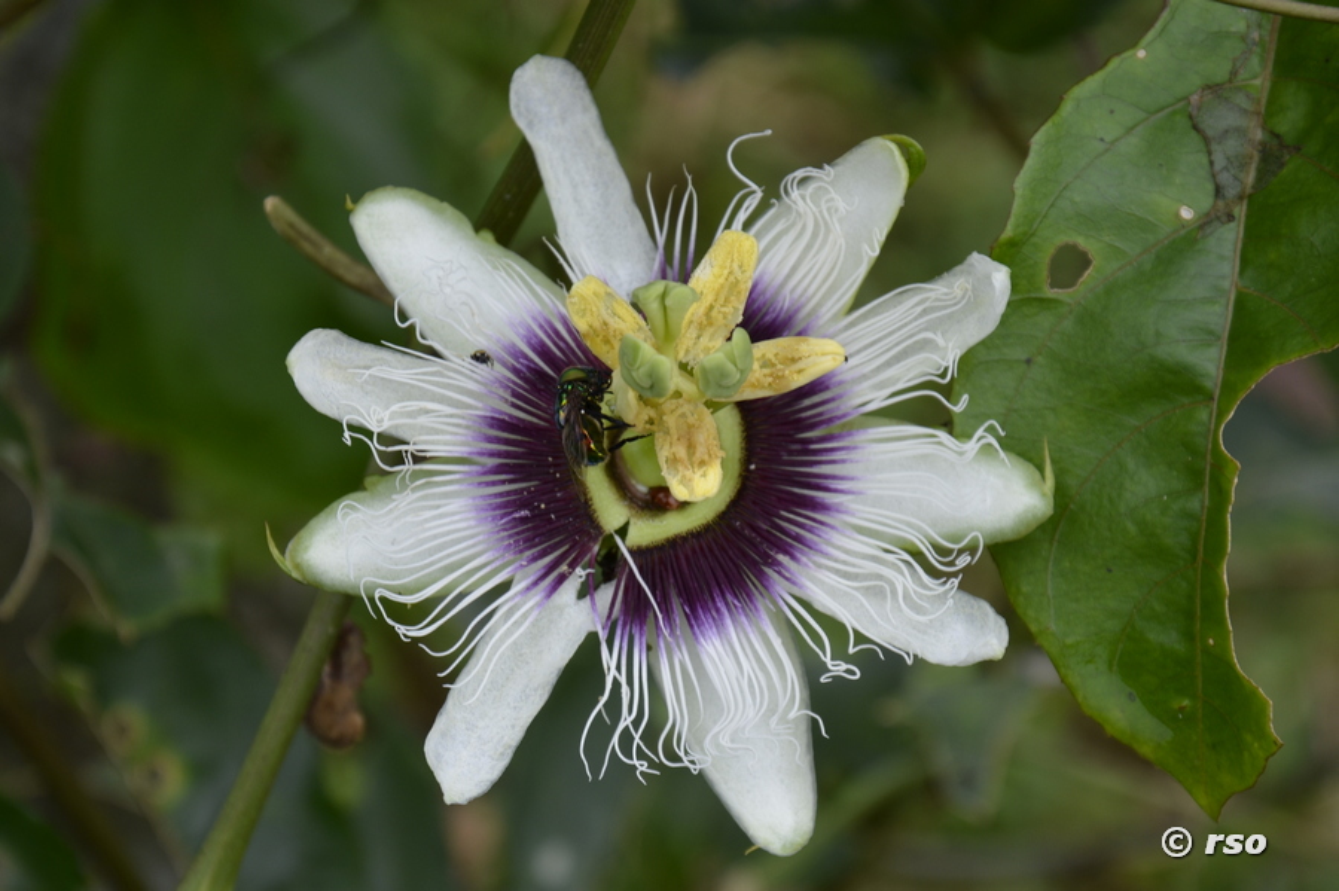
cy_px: 446
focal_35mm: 158
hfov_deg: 13.0
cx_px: 670
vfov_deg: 8.7
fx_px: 5855
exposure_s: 1/200
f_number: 7.1
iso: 200
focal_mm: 105
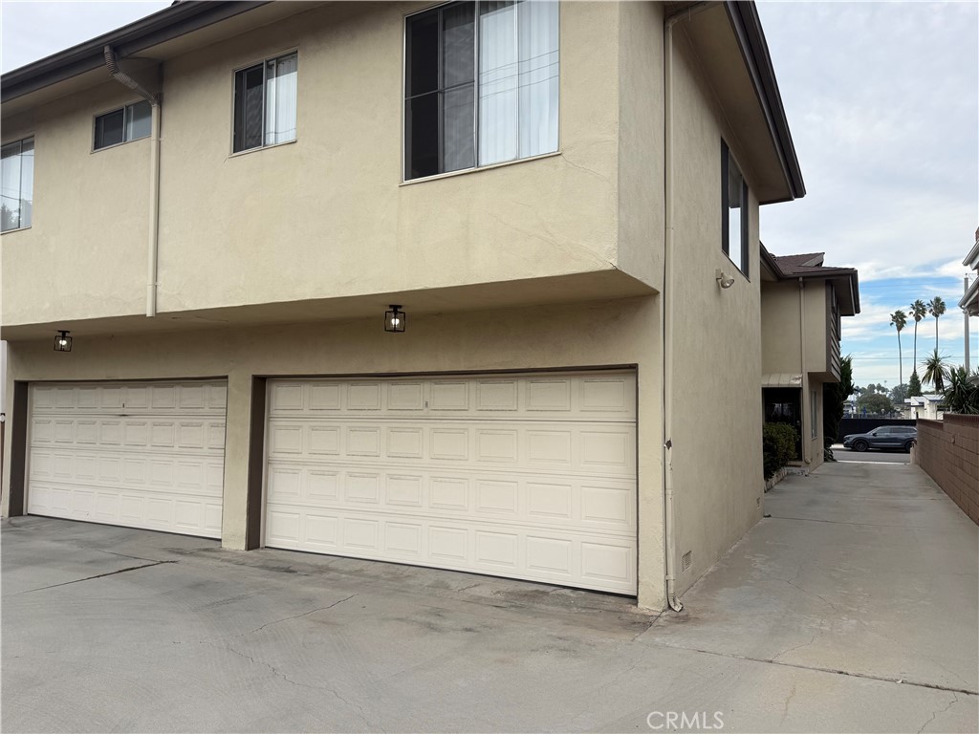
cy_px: 367
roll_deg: -0.1
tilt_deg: +3.1
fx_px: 679
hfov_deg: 71.6
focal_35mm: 24
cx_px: 490
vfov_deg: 56.8
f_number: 1.78
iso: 80
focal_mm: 6.76
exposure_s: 1/1292
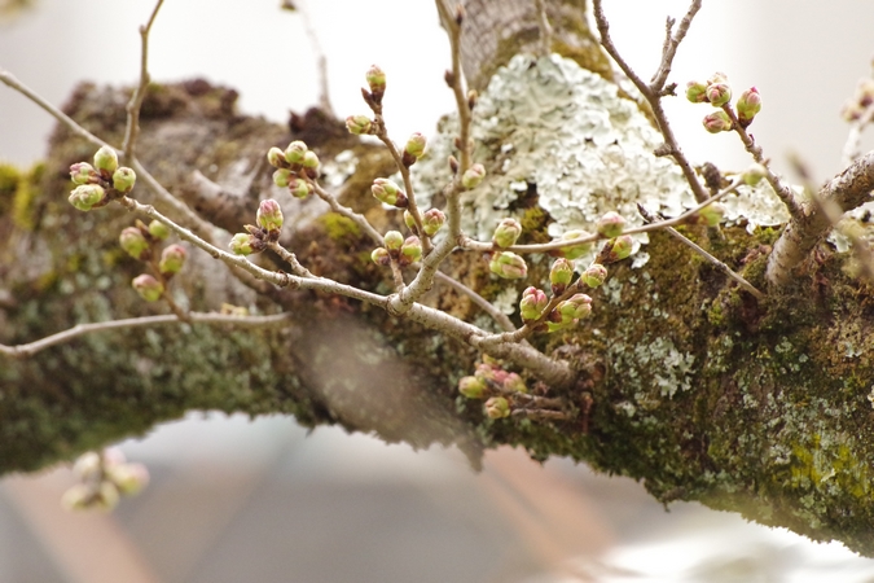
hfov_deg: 4.6
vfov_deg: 3.1
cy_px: 292
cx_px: 437
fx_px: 10924
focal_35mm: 450
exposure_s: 1/400
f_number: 8
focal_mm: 300
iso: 3200
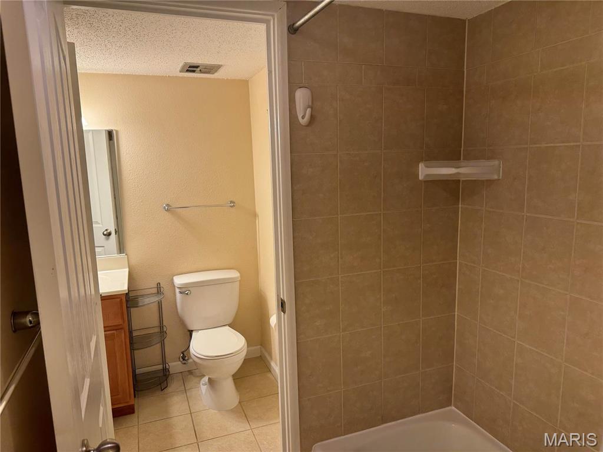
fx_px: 418
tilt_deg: -10.0
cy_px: 226
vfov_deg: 56.8
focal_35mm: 24
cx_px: 302
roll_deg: +1.4
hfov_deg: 71.6
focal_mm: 6.76
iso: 160
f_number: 1.78
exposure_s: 1/120
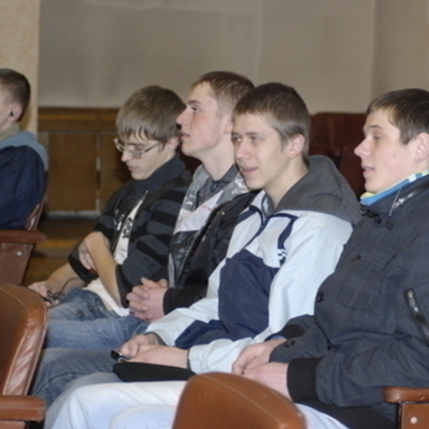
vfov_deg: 13.0
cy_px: 214
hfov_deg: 13.0
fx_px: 1879
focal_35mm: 134
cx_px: 292
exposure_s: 1/90
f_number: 4
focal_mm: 70
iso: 1000
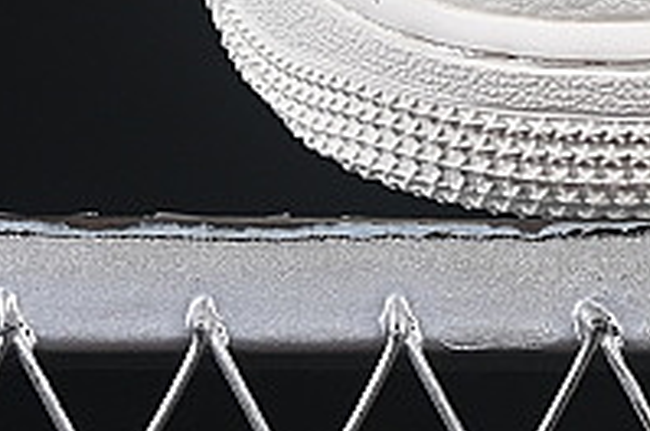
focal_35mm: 408
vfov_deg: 3.3
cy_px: -509
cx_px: 1048
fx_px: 7355
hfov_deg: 5.0
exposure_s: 1/80
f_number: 8
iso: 160
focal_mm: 50
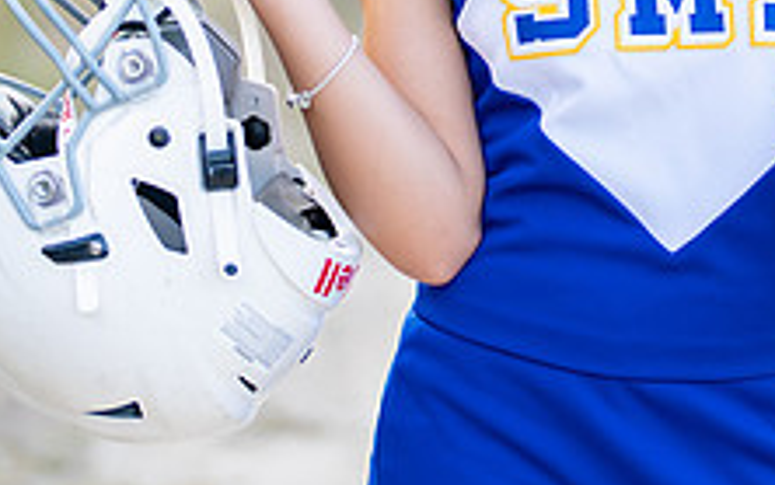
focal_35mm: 155
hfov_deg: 13.4
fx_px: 3275
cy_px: -112
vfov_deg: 8.4
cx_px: 669
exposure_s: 1/800
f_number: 1.2
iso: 100
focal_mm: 50
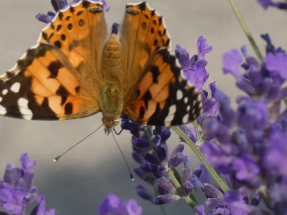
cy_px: 95
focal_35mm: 400
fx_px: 3318
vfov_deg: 3.7
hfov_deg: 5.0
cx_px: 107
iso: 80
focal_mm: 57.2
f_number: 5.6
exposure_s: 1/200
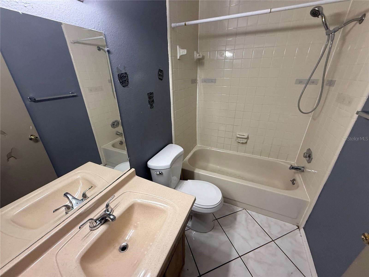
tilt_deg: -23.5
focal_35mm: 14
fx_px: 149
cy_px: 138
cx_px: 184
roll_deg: +1.0
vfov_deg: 85.7
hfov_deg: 102.1
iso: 250
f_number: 2.2
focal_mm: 2.22
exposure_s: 1/120
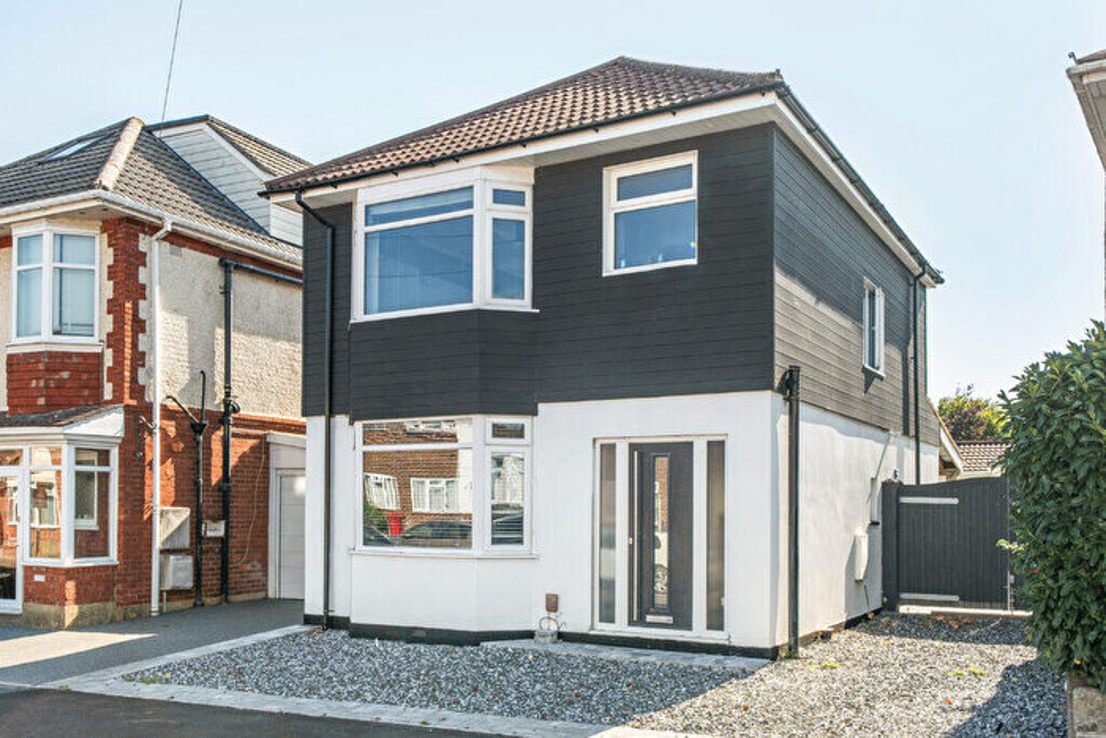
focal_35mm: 30
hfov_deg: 61.9
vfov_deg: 43.6
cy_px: 369
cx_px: 553
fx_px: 922
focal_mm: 20
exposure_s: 1/320
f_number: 8
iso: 400
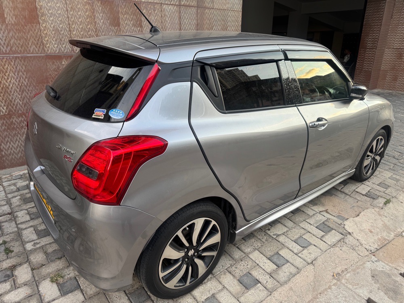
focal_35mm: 24
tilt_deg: -20.7
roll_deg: +0.8
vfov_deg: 56.8
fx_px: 280
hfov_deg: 71.6
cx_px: 202
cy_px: 152
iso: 80
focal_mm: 6.76
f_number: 1.78
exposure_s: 1/345
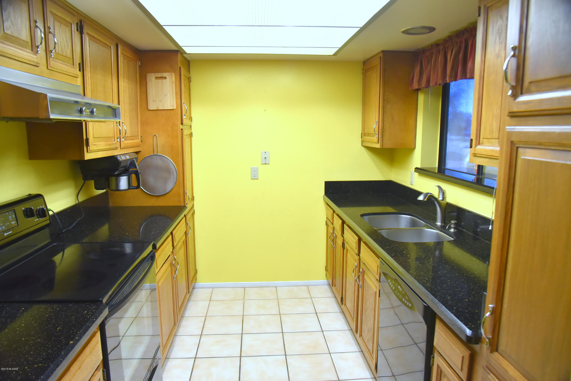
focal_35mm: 24
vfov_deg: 53.1
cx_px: 286
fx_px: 381
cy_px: 190
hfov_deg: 73.7
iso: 2000
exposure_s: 1/100
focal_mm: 24
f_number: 5.6
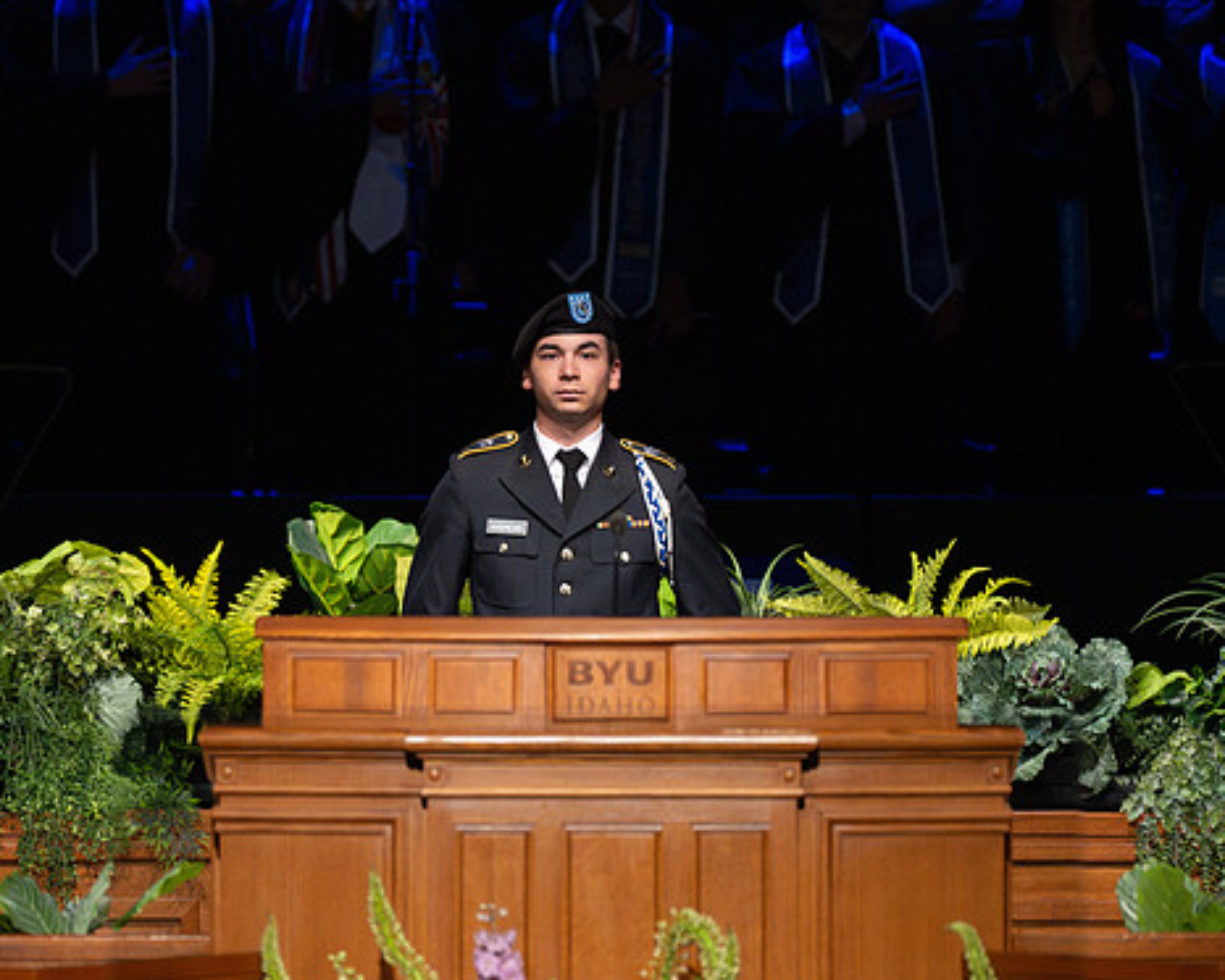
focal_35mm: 599
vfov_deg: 2.6
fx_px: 21721
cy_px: 477
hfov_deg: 3.2
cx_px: 573
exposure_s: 1/320
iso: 6400
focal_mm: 500
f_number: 5.6
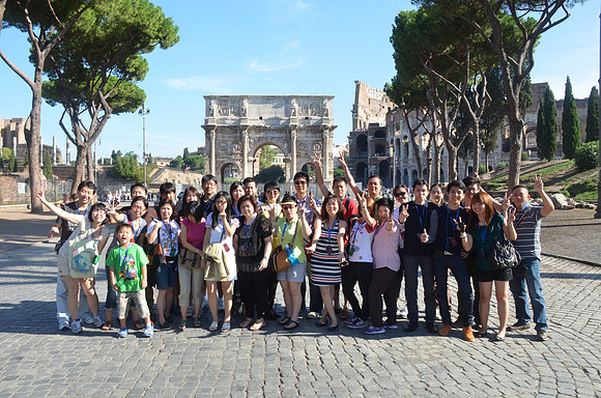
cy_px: 199
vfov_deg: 43.4
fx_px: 500
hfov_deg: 62.0
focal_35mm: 30
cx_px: 300
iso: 1000
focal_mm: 20
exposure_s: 1/500
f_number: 9
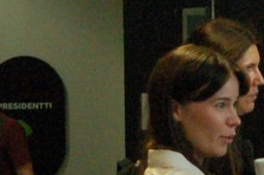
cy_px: 86
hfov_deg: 5.8
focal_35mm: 352
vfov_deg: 3.9
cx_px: 258
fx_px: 2578
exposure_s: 1/125
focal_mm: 30
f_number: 2.8
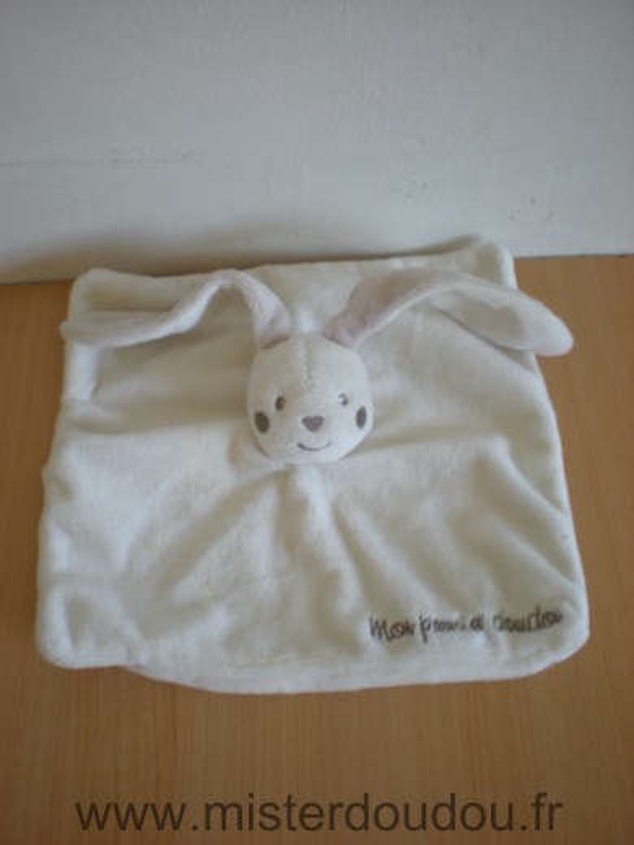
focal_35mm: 38
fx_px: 928
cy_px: 422
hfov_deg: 37.7
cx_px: 317
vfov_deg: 49.0
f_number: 3.1
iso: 64
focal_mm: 6.3
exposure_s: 1/17.7
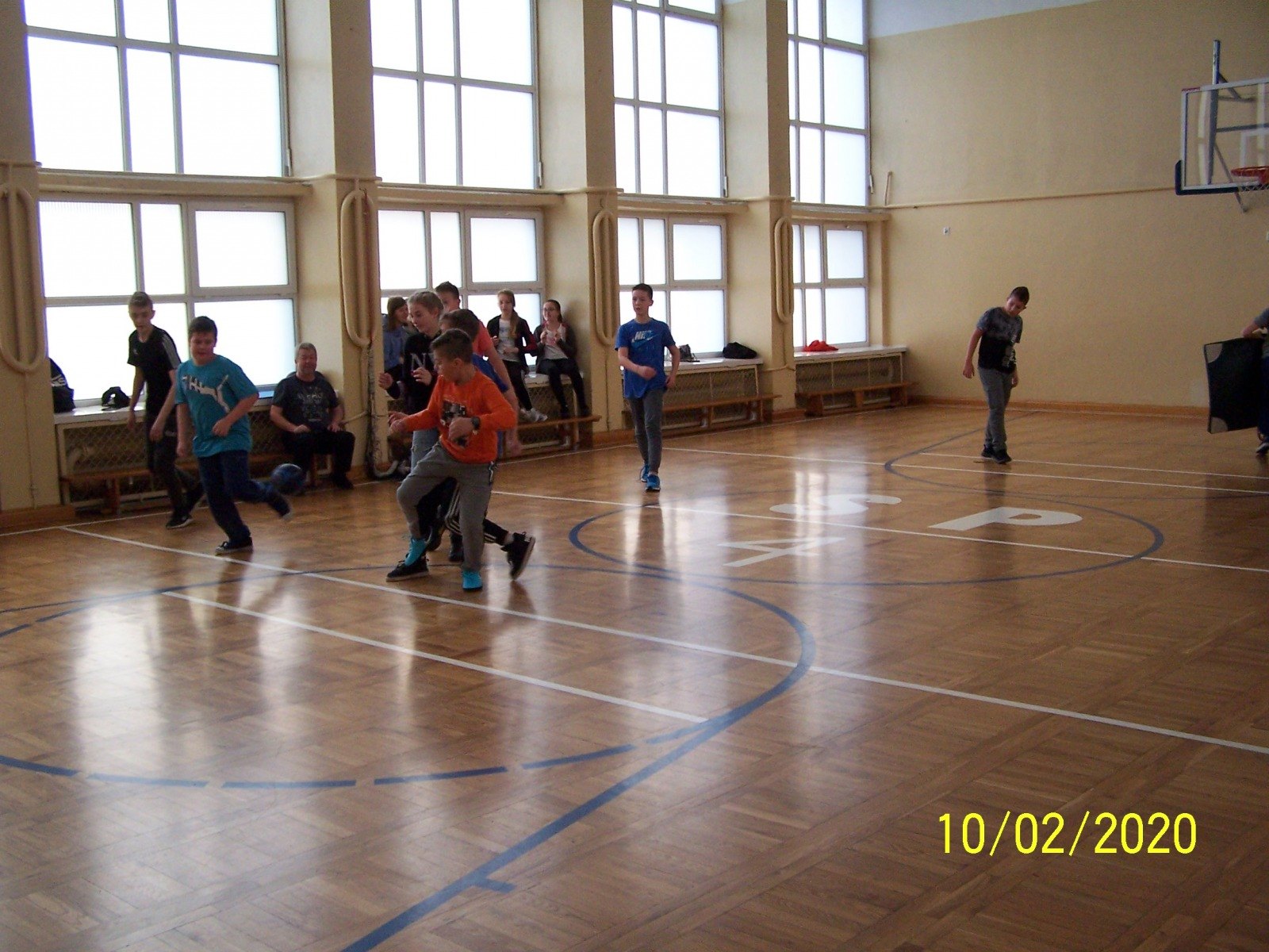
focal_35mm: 38
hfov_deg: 49.0
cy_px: 476
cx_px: 634
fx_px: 1393
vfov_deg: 37.7
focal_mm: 6.3
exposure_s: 1/125
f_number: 2.8
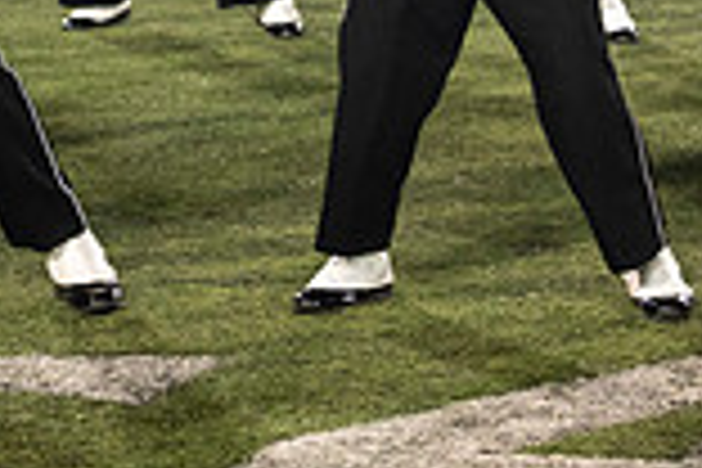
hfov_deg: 7.9
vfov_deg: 5.2
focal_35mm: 261
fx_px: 5089
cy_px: -382
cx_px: 428
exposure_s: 1/500
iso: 1000
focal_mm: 70
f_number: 2.8
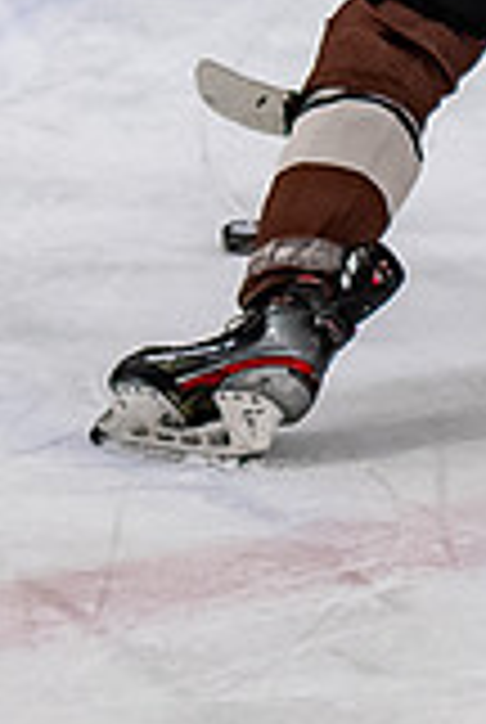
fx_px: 12339
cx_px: 408
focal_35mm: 612
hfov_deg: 2.3
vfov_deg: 3.4
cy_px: -394
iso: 900
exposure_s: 1/800
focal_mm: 70
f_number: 3.2
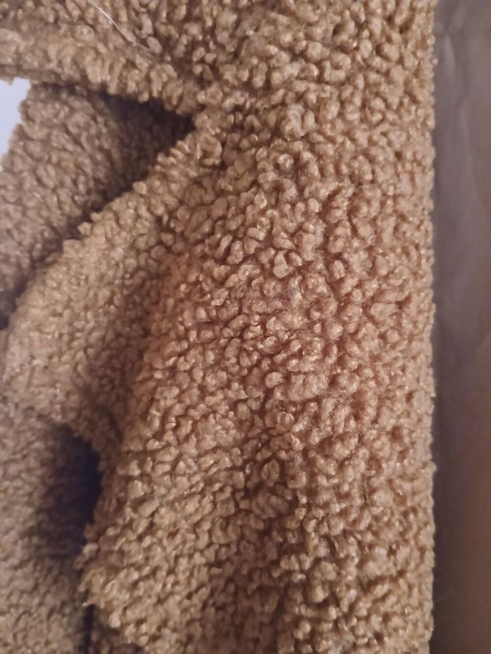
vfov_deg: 67.3
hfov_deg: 53.1
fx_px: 492
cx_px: 246
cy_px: 327
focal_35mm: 26
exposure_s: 1/16.7
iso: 2500
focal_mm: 3.98
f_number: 1.8
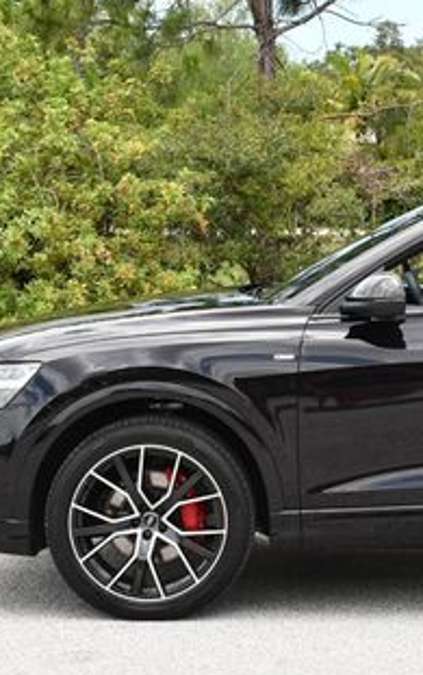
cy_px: 232
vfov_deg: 19.0
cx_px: 510
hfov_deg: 11.8
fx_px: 2006
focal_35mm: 109
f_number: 7.1
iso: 200
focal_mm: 26
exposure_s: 1/250
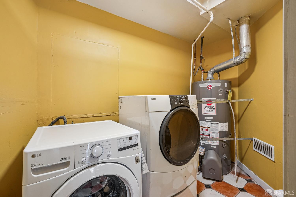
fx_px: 132
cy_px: 98
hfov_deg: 96.7
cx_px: 148
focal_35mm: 16
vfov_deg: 73.7
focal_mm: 16
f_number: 8
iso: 640
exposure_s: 1/4
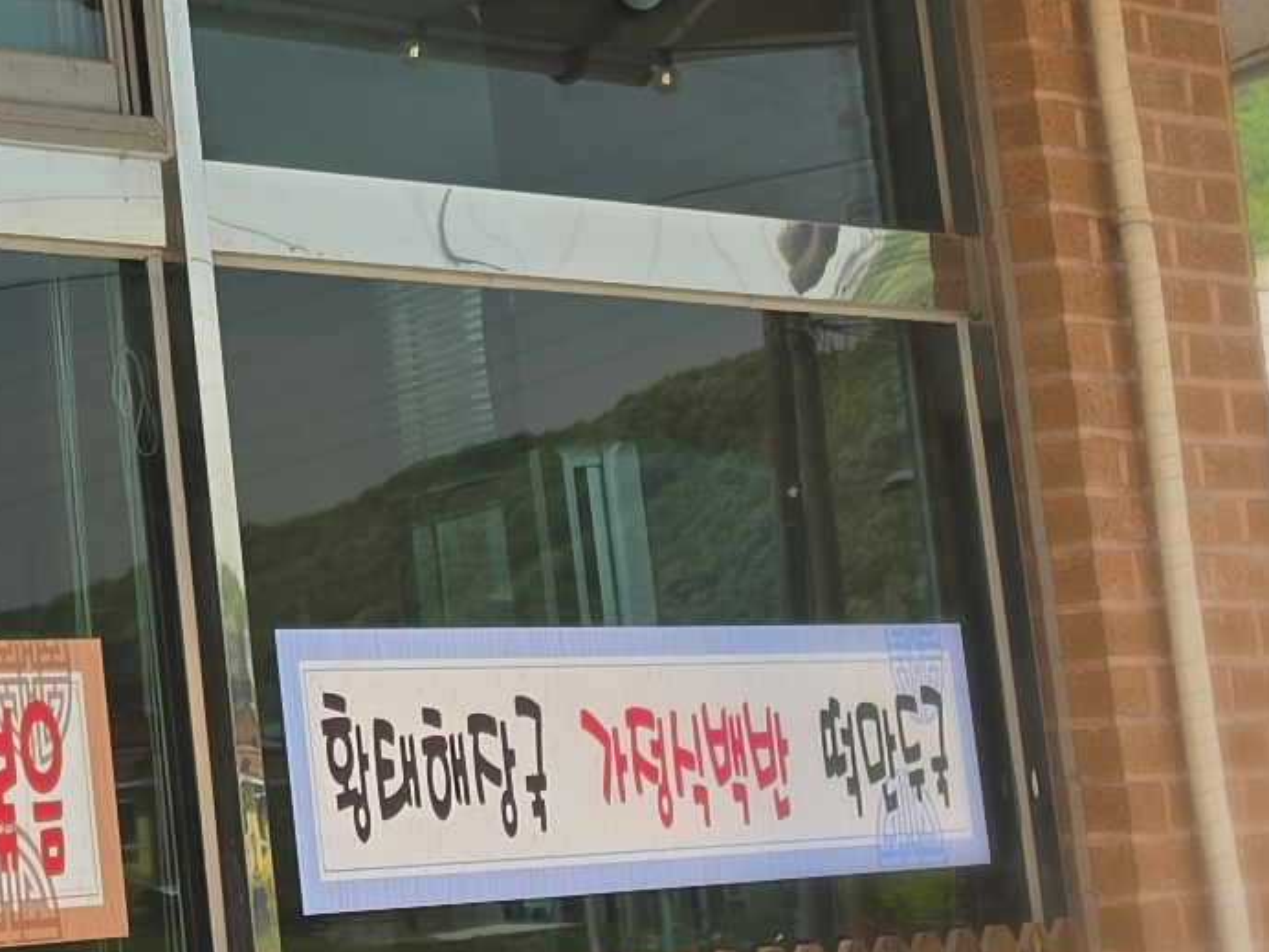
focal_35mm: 133
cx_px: -688
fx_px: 4876
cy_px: -9
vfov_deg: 11.0
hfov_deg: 13.8
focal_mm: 6.5
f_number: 1.4
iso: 10
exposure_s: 1/647
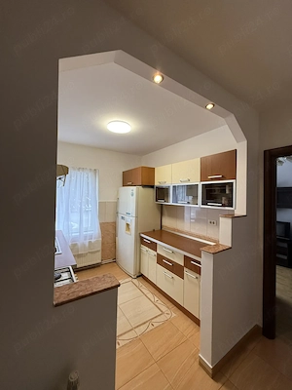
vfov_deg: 102.1
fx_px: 157
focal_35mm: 14
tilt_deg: +1.0
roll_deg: -2.4
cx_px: 146
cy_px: 195
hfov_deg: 85.7
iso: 250
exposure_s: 1/100
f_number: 2.2
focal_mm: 2.22
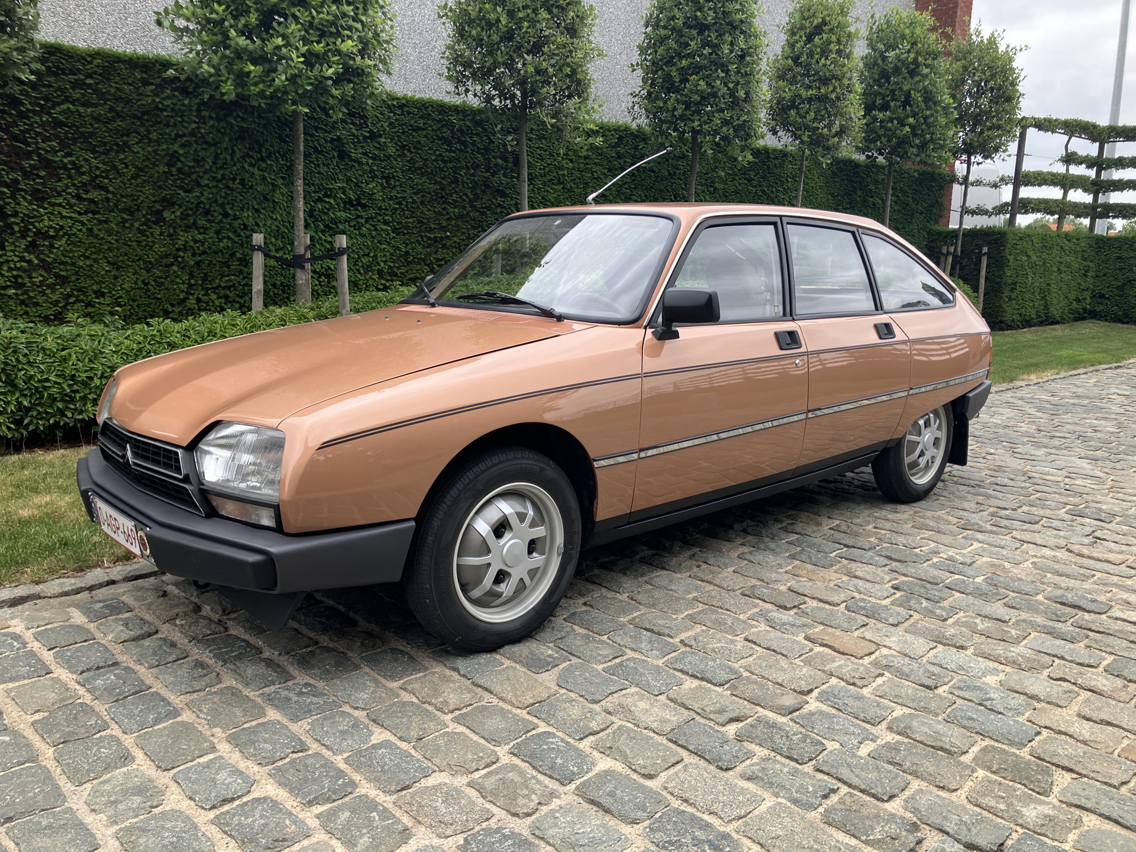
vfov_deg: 49.7
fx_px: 919
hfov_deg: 63.4
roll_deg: -1.1
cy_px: 426
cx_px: 568
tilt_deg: -10.2
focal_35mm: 28
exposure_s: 1/382
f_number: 1.8
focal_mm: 3.99
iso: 32
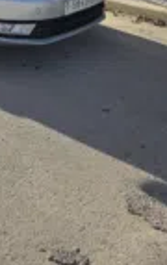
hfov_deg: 18.2
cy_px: -59
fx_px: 493
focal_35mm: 68
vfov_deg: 26.5
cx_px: -35
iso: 80
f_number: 1.7
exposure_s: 1/5296
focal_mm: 6.3
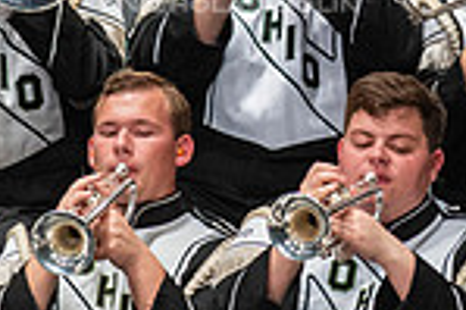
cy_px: -138
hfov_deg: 1.8
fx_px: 15115
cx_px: 228
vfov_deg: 1.2
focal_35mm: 1169
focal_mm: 300
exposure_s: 1/400
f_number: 5.6
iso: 5000
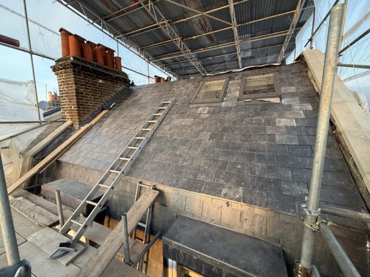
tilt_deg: -7.0
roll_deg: +0.2
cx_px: 185
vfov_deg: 85.7
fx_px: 150
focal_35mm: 14
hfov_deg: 102.1
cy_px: 138
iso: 160
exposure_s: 1/99
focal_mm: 2.22
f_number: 2.2
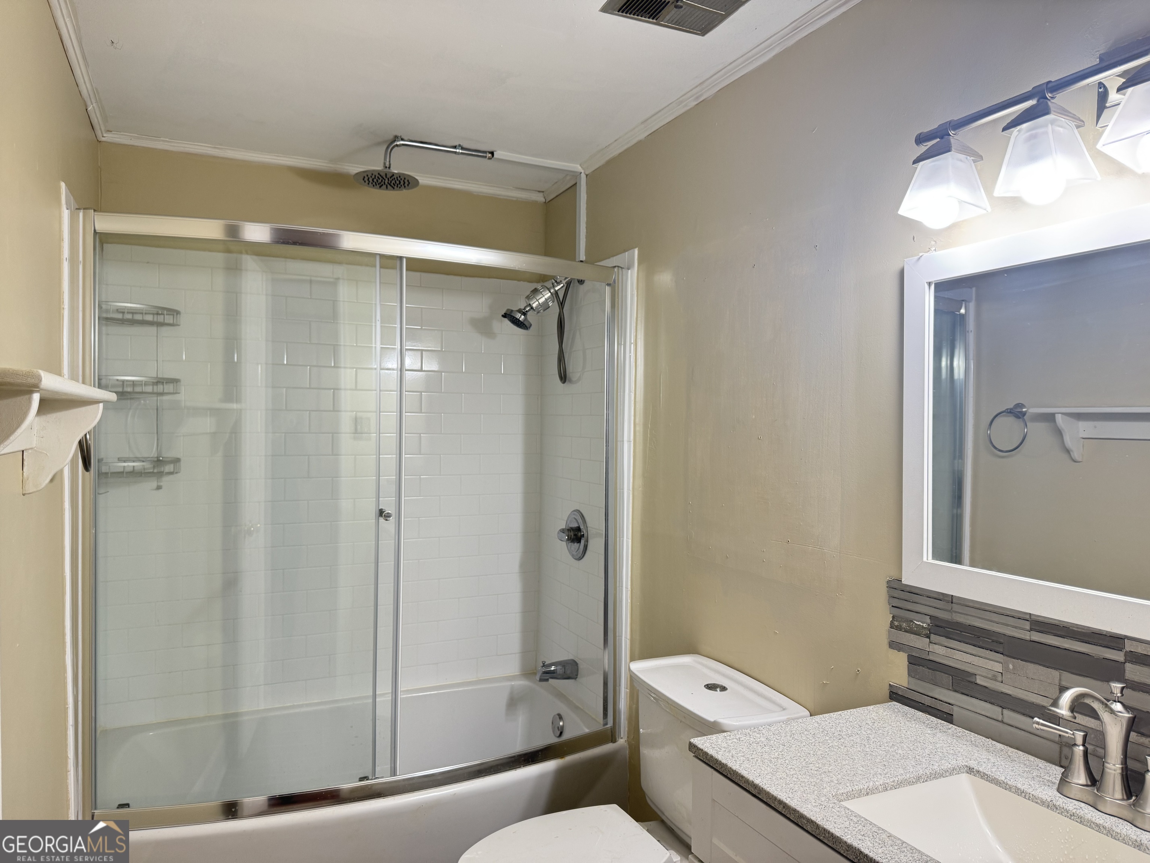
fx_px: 797
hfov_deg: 71.6
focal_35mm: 24
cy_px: 432
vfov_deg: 56.8
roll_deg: -0.7
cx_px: 575
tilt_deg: -1.2
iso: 125
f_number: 1.78
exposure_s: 1/60
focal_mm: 6.76
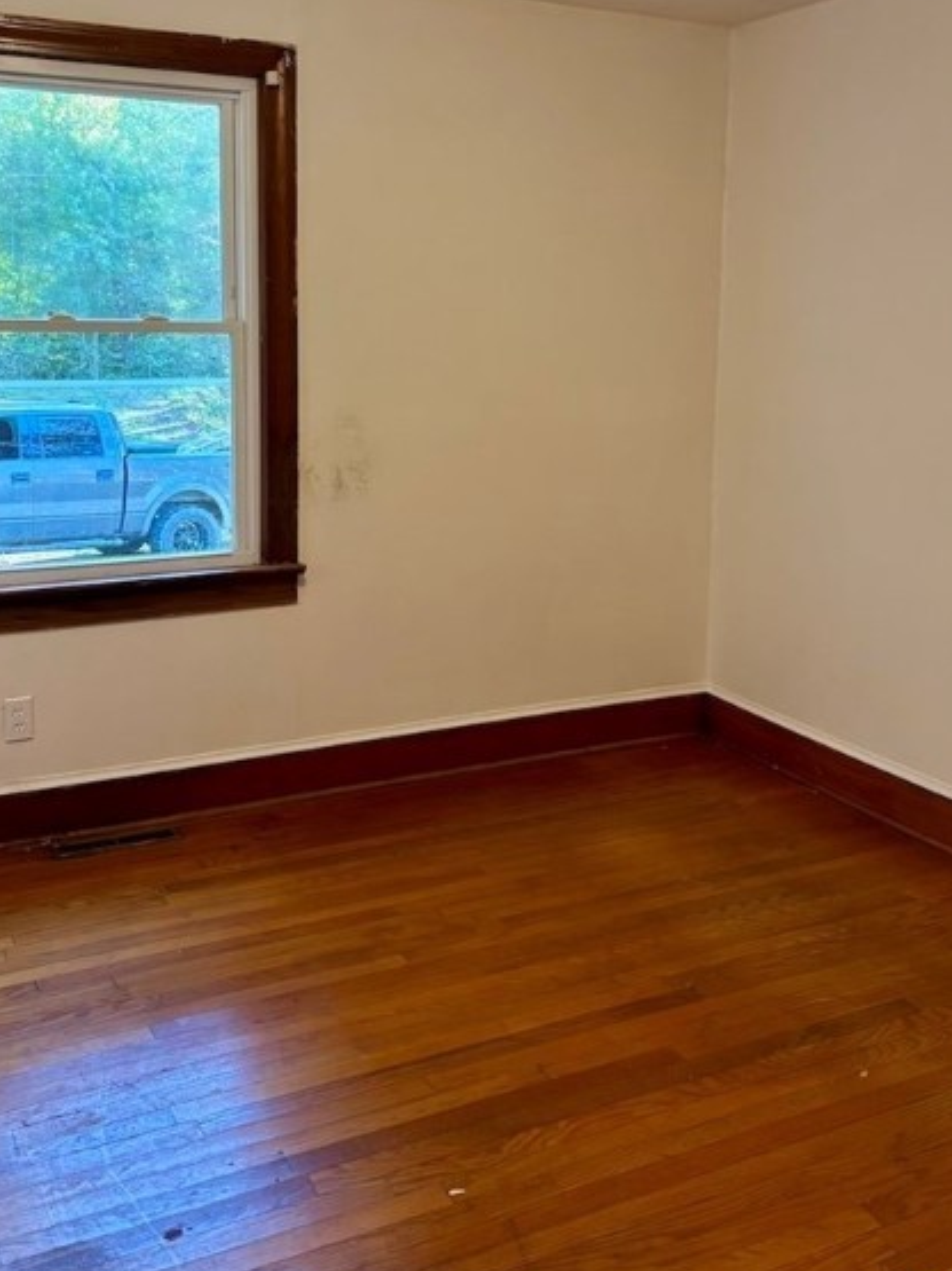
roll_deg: -0.5
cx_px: 503
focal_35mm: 36
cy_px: 458
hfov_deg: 39.6
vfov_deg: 50.7
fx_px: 1321
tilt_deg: -8.8
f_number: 1.6
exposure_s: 1/60
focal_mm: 5.96
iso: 200
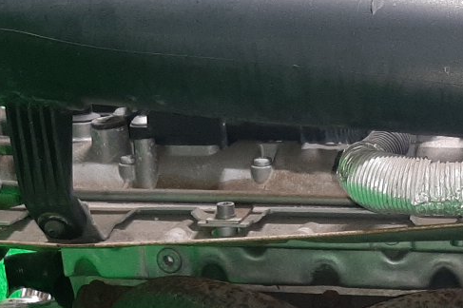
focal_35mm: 80
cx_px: 271
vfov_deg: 15.8
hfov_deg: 25.3
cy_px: 449
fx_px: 1028
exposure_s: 1/33
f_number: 1.7
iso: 165
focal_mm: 3.93
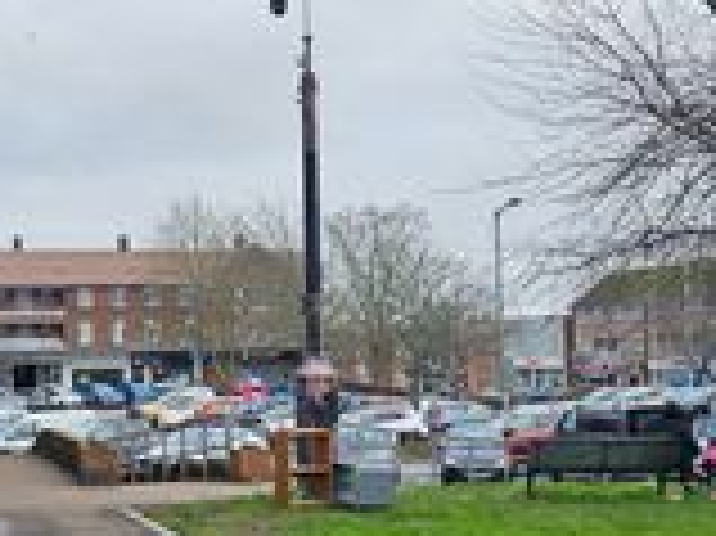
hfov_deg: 33.0
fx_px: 1199
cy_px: 311
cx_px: 252
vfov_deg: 25.2
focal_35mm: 58
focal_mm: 6.3
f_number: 1.7
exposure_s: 1/203
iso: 10
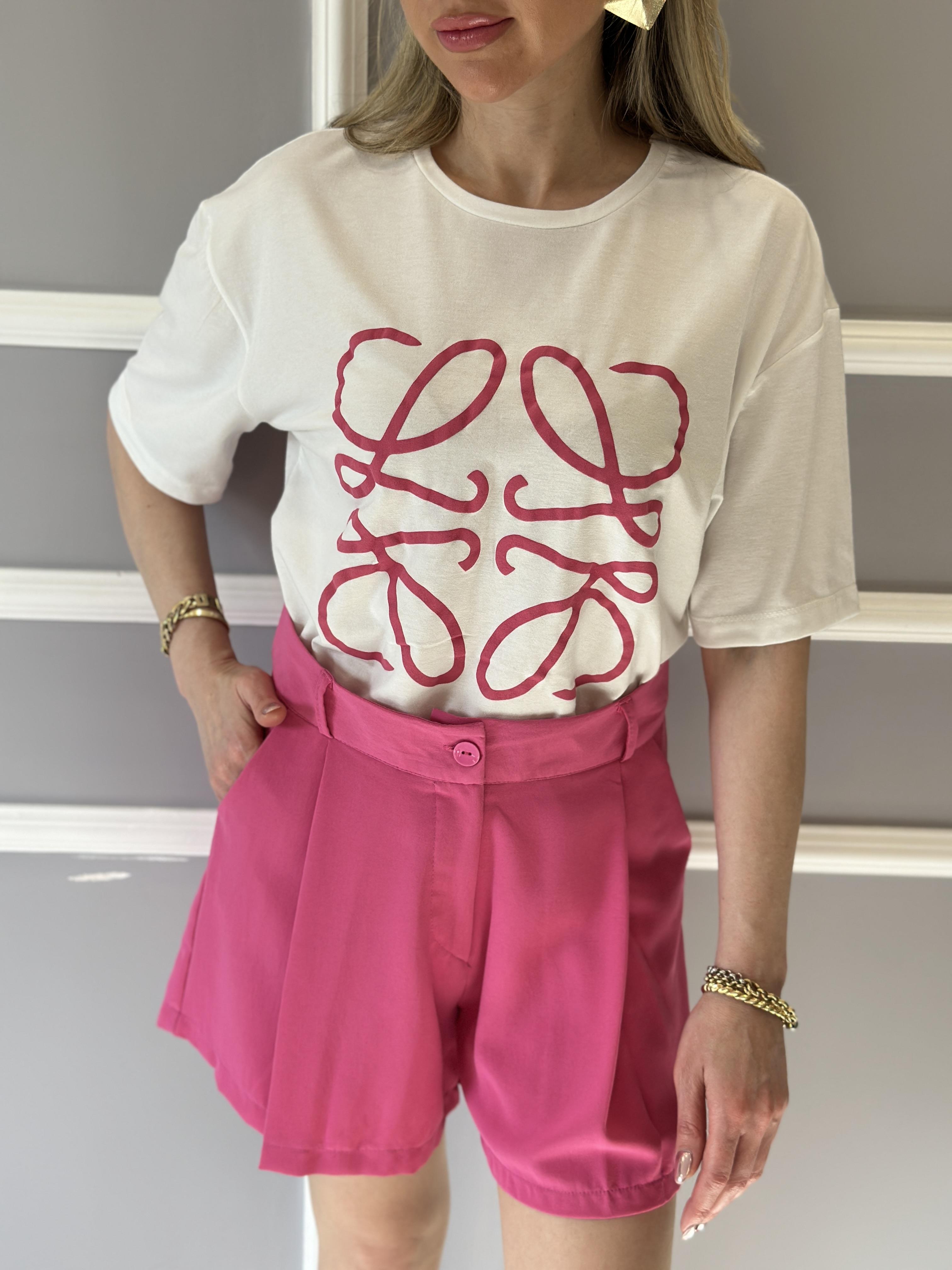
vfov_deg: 39.7
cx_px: 476
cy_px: 635
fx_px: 1760
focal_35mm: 48
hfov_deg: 30.3
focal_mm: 6.86
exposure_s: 1/235
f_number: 1.78
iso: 80
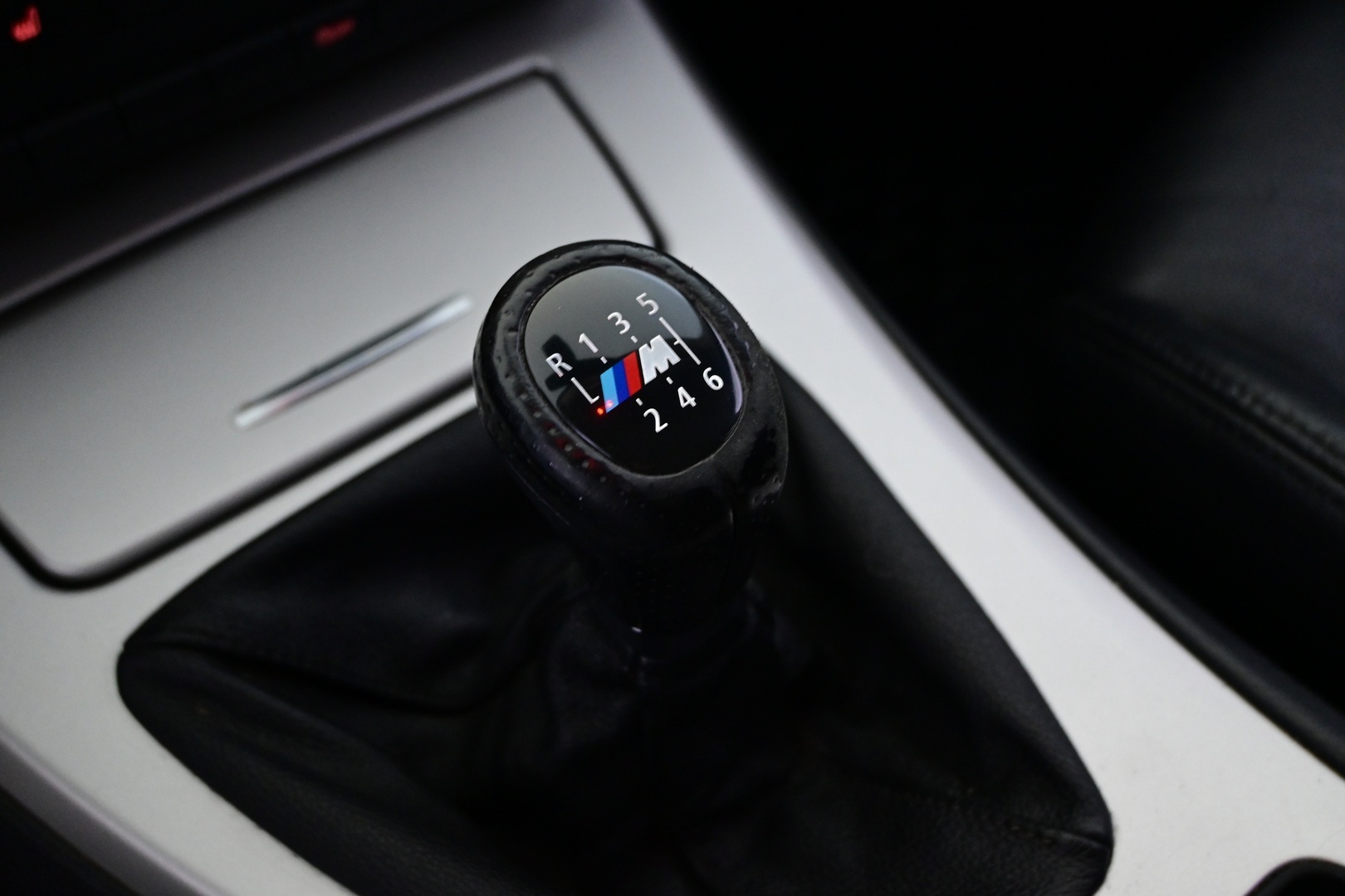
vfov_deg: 36.9
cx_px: 672
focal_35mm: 36
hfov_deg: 53.1
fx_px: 1345
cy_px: 448
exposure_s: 1/40
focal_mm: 24
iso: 2500
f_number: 4.2
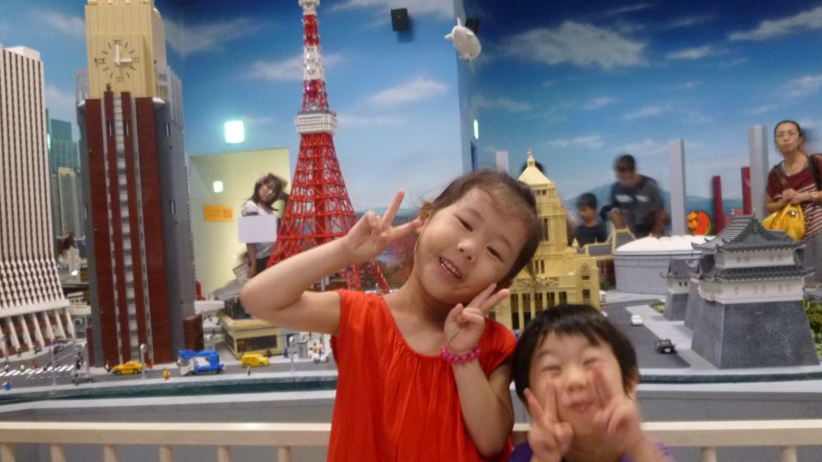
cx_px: 433
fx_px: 632
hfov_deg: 66.0
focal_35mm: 29
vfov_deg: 40.1
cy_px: 249
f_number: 2.8
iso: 400
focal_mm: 4.5
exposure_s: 1/5
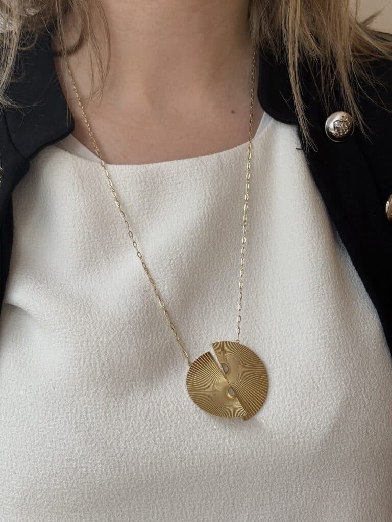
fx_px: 785
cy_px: 261
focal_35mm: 52
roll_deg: +0.6
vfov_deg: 36.8
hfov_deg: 28.0
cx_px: 196
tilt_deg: -10.9
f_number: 1.6
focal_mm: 5.96
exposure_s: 1/412
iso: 32
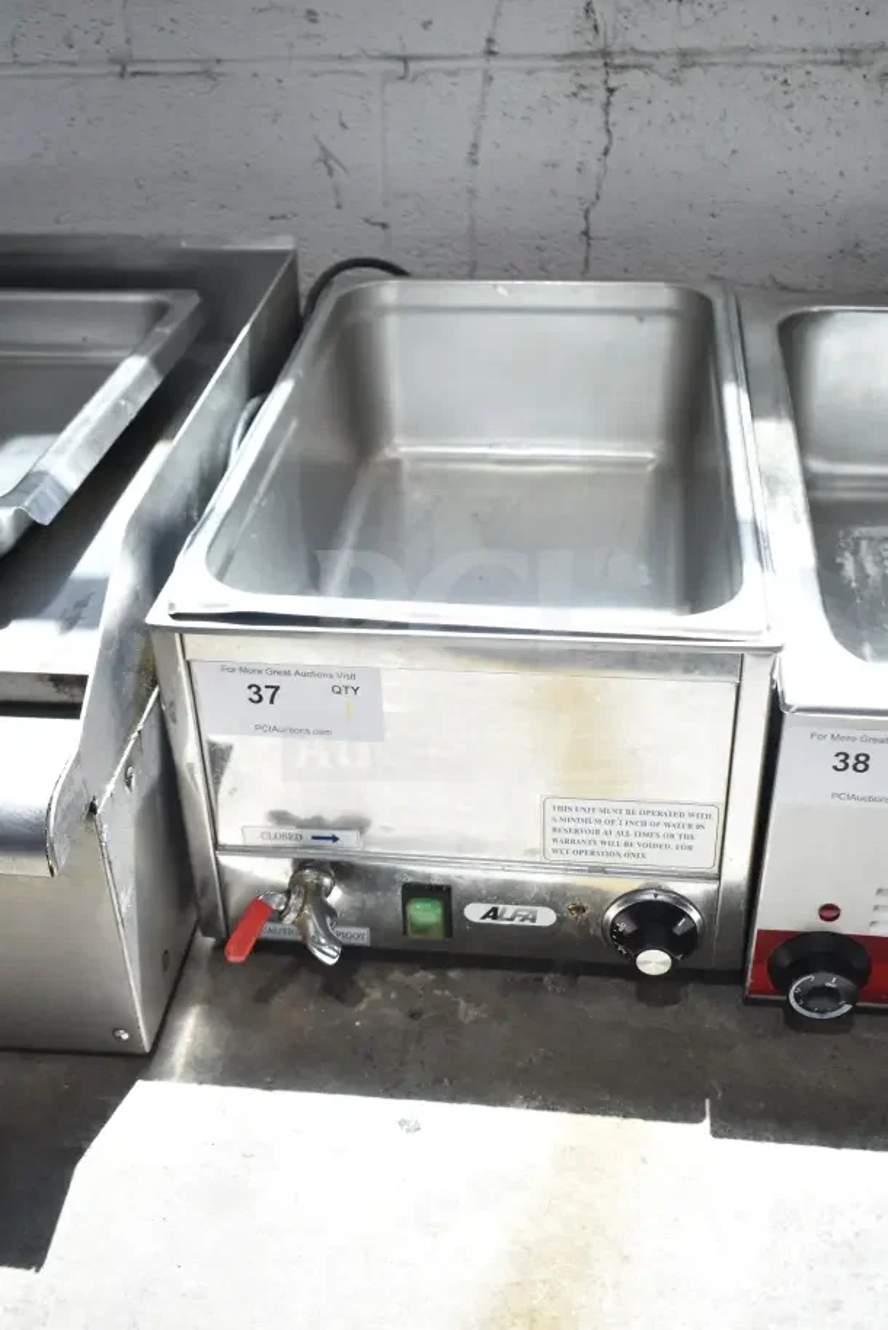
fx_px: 1442
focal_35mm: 39
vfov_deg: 49.5
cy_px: 665
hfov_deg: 34.2
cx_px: 444
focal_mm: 26
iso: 200
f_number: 4.5
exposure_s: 1/80
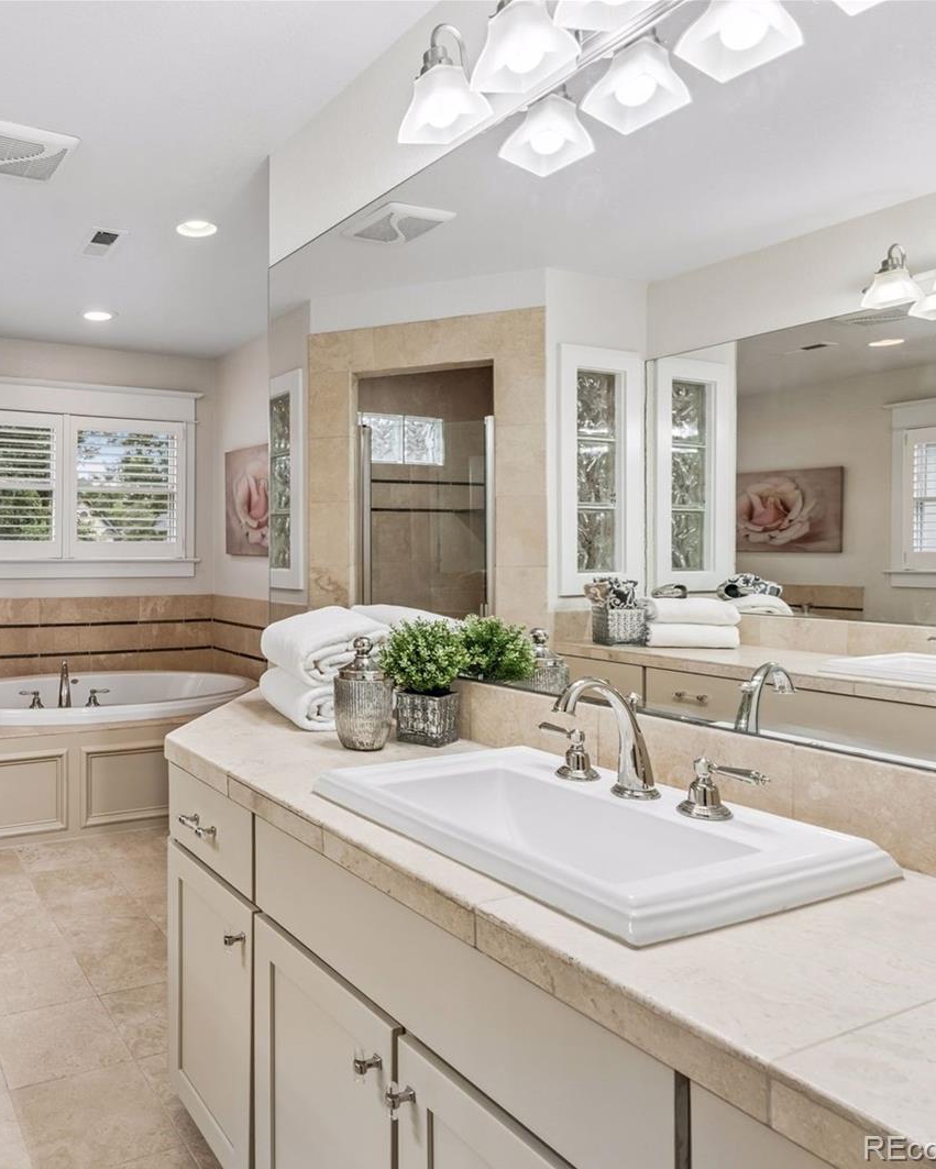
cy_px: 585
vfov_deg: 70.3
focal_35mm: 24
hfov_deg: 54.0
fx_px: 831
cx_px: 162
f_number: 9
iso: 400
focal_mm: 17
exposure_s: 1/30
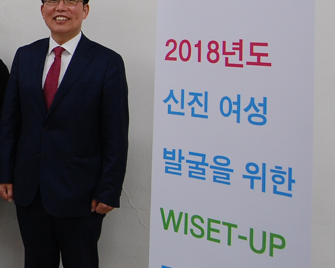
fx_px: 763
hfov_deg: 22.0
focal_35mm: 77
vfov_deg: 19.4
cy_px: 13
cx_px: -114
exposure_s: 1/80
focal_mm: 18
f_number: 4.5
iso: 400
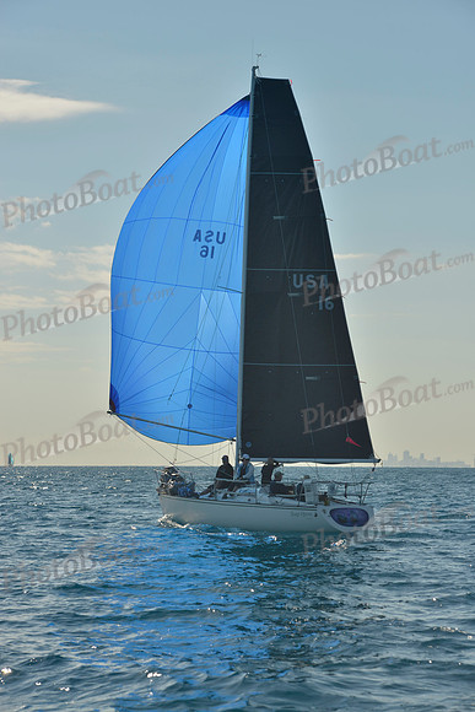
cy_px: 356
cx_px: 238
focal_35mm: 100
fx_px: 1978
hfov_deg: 13.7
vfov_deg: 20.4
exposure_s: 1/640
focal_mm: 100
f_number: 9
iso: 200
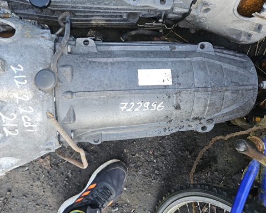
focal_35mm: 30
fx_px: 236
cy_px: 94
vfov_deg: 48.4
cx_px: 103
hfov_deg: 58.2
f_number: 1.8
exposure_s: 1/50
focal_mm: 5.4
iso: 50
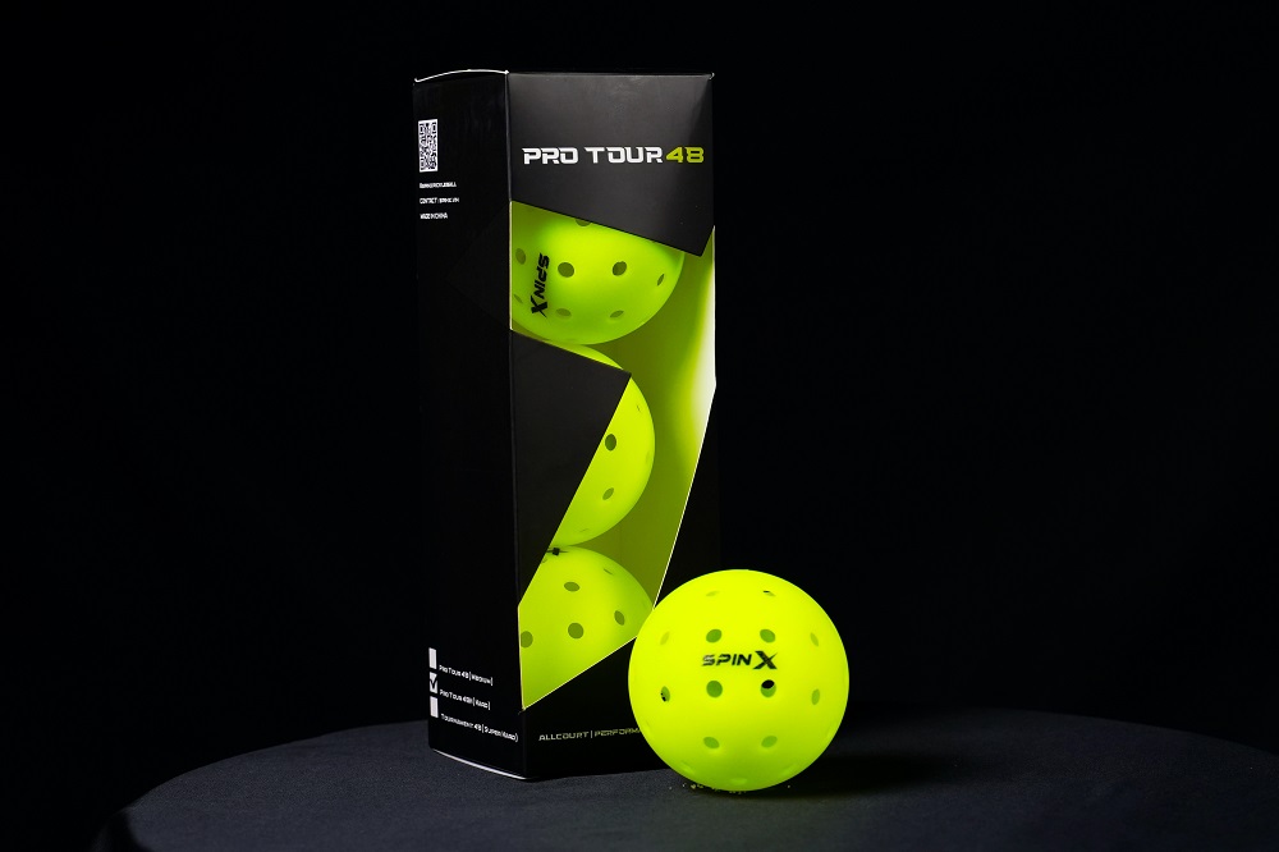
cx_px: 640
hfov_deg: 23.4
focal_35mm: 87
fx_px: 3090
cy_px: 426
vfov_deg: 15.7
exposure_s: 1/125
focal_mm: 58
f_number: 5
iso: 640
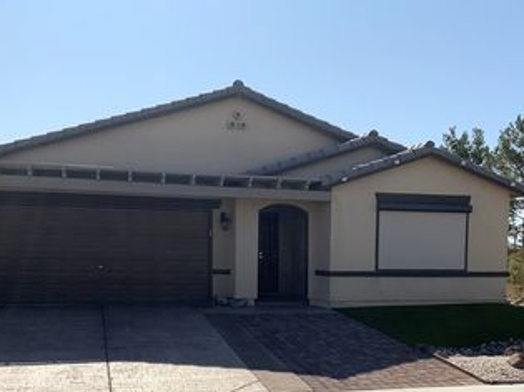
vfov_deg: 30.9
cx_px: 289
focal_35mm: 46
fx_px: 696
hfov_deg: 41.2
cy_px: 298
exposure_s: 1/3534
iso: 20
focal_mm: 3
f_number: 1.8
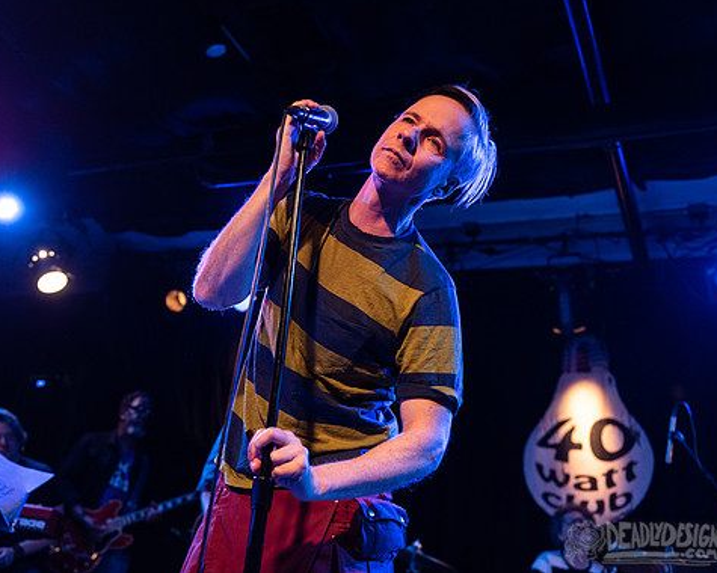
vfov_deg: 38.2
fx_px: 828
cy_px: 283
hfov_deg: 46.7
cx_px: 306
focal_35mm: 39
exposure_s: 1/160
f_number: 3.2
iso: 2000
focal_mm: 34
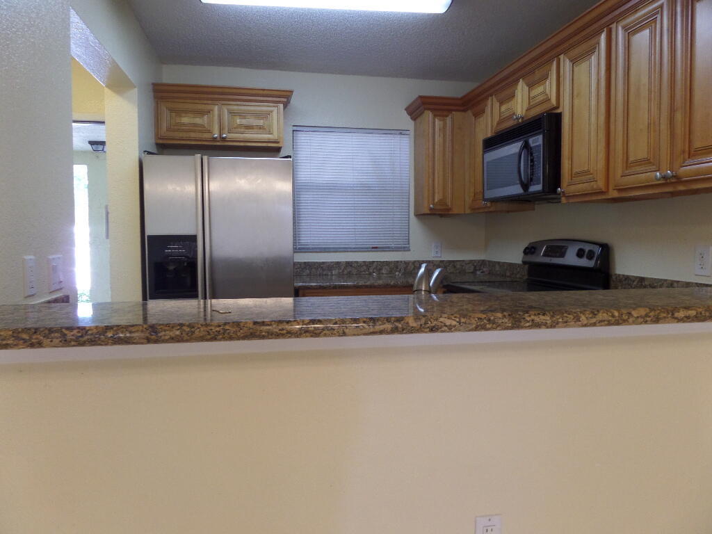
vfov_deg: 56.8
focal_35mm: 24
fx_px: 494
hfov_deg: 71.6
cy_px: 267
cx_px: 356
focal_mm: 4
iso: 240
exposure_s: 1/30
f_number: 3.2
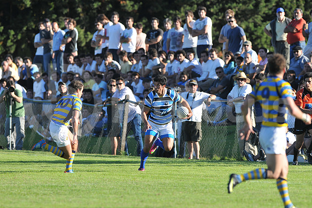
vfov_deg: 3.0
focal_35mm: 454
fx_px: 3935
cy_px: 104
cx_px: 155
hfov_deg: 4.5
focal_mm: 300
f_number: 3.5
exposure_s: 1/1000
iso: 200
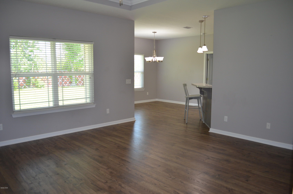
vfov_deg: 47.7
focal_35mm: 27
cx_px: 146
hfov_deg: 67.5
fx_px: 219
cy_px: 97
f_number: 3.5
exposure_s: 1/100
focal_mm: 18
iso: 400
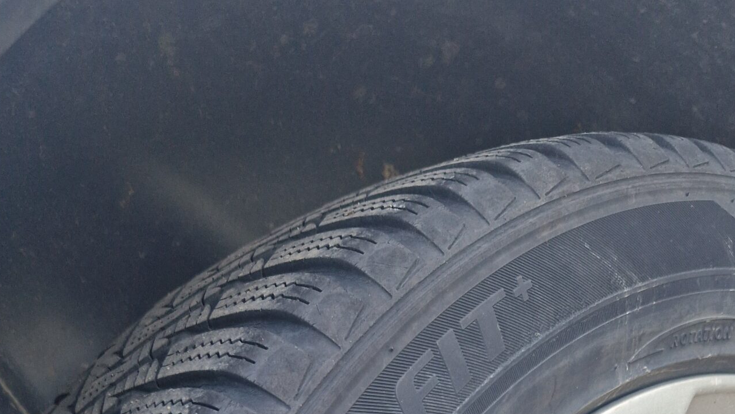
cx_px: 368
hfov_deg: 41.3
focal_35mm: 50
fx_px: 975
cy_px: 679
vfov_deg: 19.6
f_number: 1.8
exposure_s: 1/180
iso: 64
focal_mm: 5.4
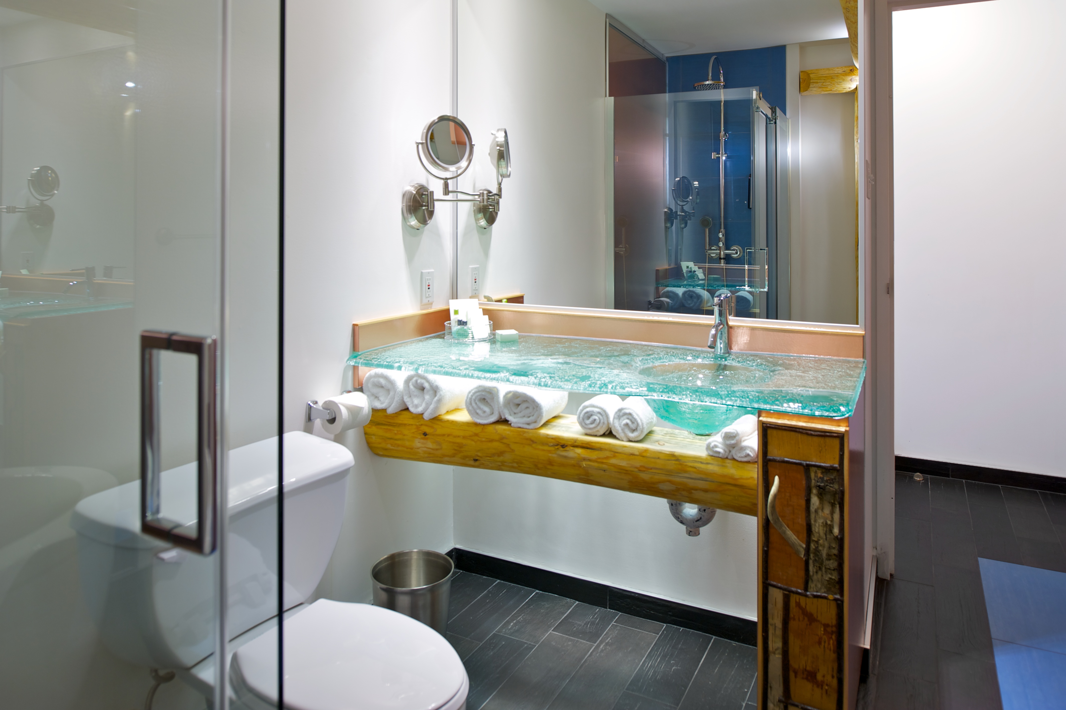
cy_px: 355
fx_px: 710
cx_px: 533
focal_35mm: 24
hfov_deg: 73.8
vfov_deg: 53.1
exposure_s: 1/2.5
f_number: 5.6
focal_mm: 24
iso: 200
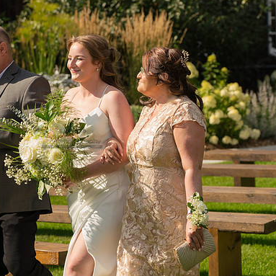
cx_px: 50
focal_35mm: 172
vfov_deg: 10.2
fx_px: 1552
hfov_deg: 10.1
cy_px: 132
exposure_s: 1/2000
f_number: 4.5
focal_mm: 80
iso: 400
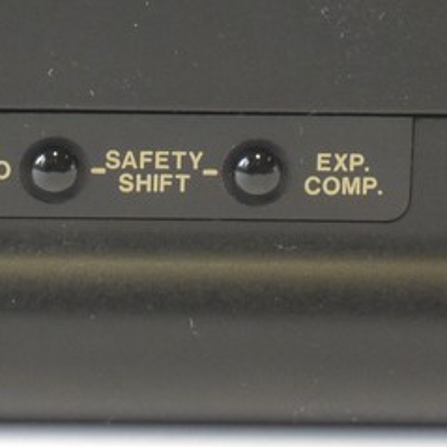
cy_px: -301
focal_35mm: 266
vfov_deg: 6.5
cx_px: 65
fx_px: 3886
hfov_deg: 6.6
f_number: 8
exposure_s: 1/13
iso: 400
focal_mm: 30
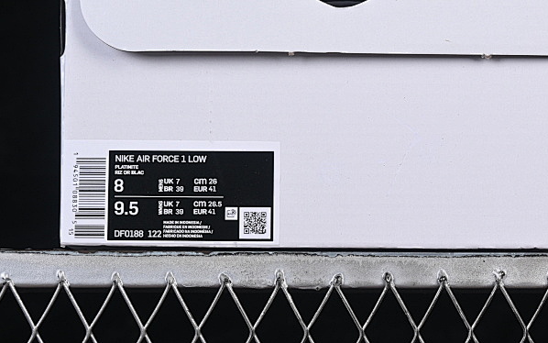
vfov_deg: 9.5
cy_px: 44
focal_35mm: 138
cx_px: 348
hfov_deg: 15.1
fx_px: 2061
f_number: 8
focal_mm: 50
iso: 160
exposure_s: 1/80
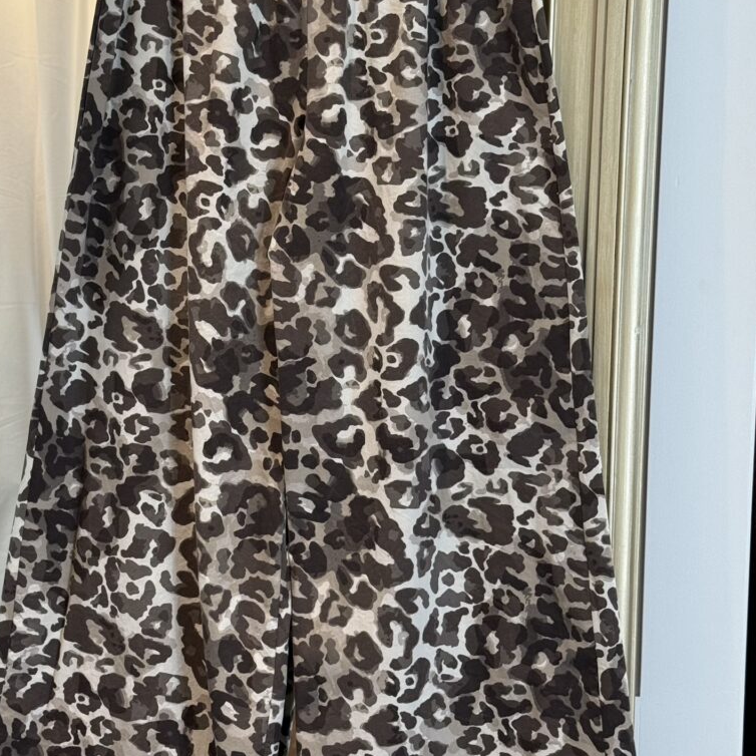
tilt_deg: -6.9
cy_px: 325
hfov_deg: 23.9
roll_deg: -1.3
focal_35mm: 72
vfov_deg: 24.0
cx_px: 298
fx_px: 1779
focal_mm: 6.76
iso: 80
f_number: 1.78
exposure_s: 1/263
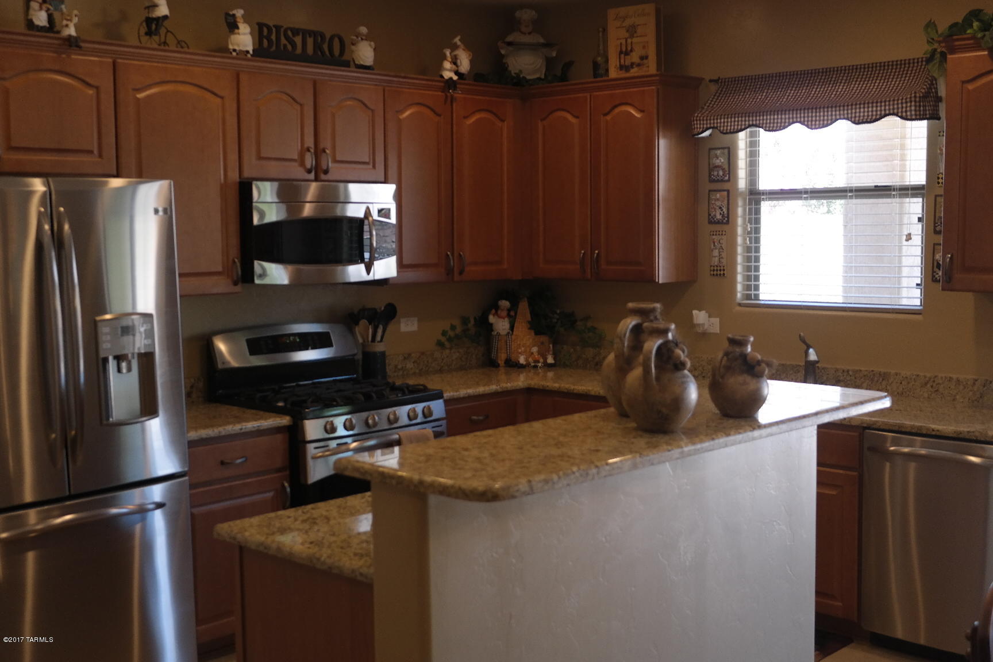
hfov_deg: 45.4
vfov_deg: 31.2
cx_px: 496
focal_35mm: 43
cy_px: 331
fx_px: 1186
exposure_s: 1/50
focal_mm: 28
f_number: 4
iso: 400
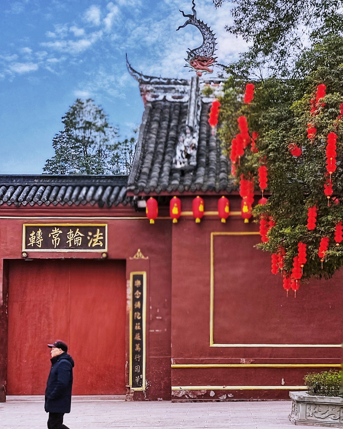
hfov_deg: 58.8
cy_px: 209
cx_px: 172
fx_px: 305
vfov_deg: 70.3
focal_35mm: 24
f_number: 1.9
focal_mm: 8.7
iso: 50
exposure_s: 1/400
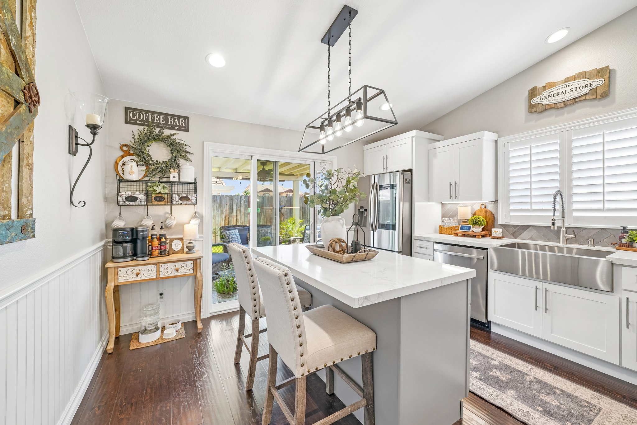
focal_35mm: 13
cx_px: 318
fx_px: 230
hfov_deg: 108.3
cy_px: 212
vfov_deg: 85.4
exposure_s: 1/30
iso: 320
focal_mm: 13
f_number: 8
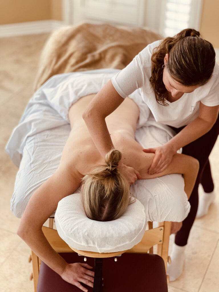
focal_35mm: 64
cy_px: 146
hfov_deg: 22.9
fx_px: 540
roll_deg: -1.7
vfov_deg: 30.3
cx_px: 110
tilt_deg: -32.7
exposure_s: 1/120
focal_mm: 7.5
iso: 160
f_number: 2.2
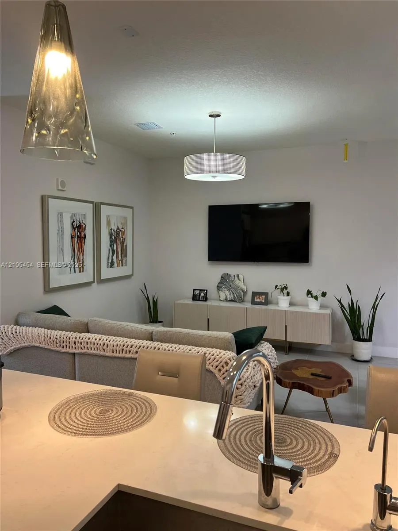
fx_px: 399
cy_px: 266
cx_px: 199
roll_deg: +0.1
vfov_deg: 67.3
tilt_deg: -4.8
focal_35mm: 26
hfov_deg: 53.1
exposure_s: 1/120
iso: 100
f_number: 1.5
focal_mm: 5.7
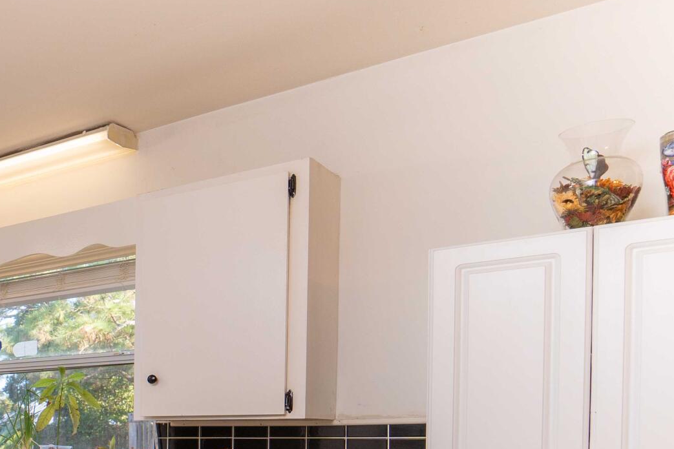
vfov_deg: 30.1
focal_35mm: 41
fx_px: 767
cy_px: 460
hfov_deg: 33.2
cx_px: -225
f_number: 5.6
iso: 320
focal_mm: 14
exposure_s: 1/125
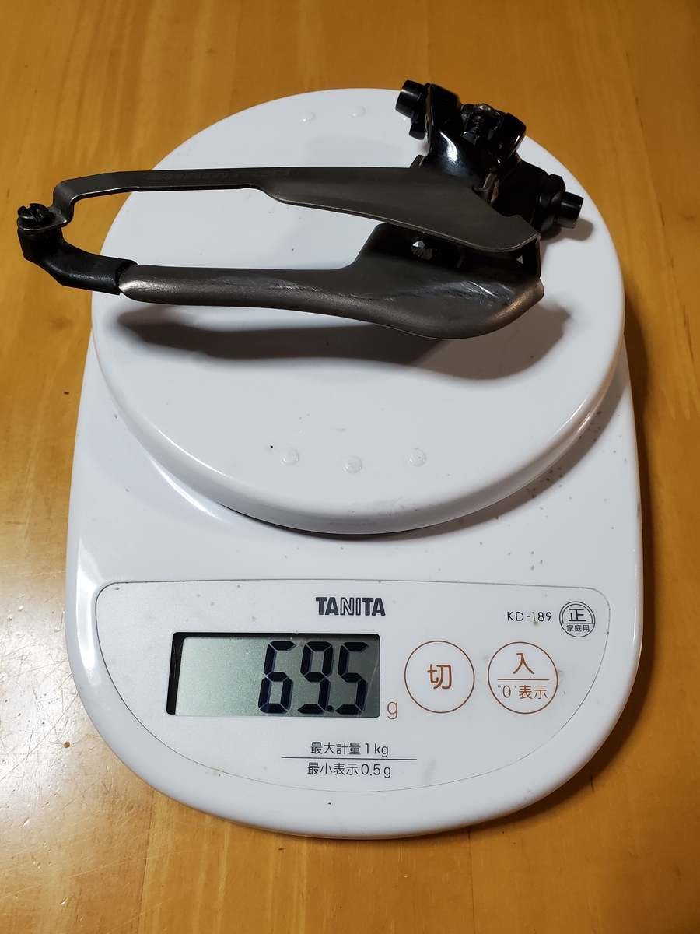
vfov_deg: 67.3
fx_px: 701
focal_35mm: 26
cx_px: 350
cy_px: 467
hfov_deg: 53.1
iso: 250
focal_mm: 4.3
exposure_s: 1/40
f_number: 2.4
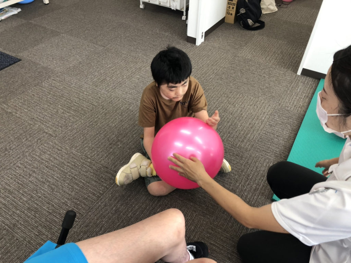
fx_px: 284
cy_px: 132
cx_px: 176
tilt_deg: -42.0
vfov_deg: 49.7
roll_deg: -1.1
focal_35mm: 28
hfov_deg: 63.4
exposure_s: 1/20
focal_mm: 3.99
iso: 40
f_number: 1.8
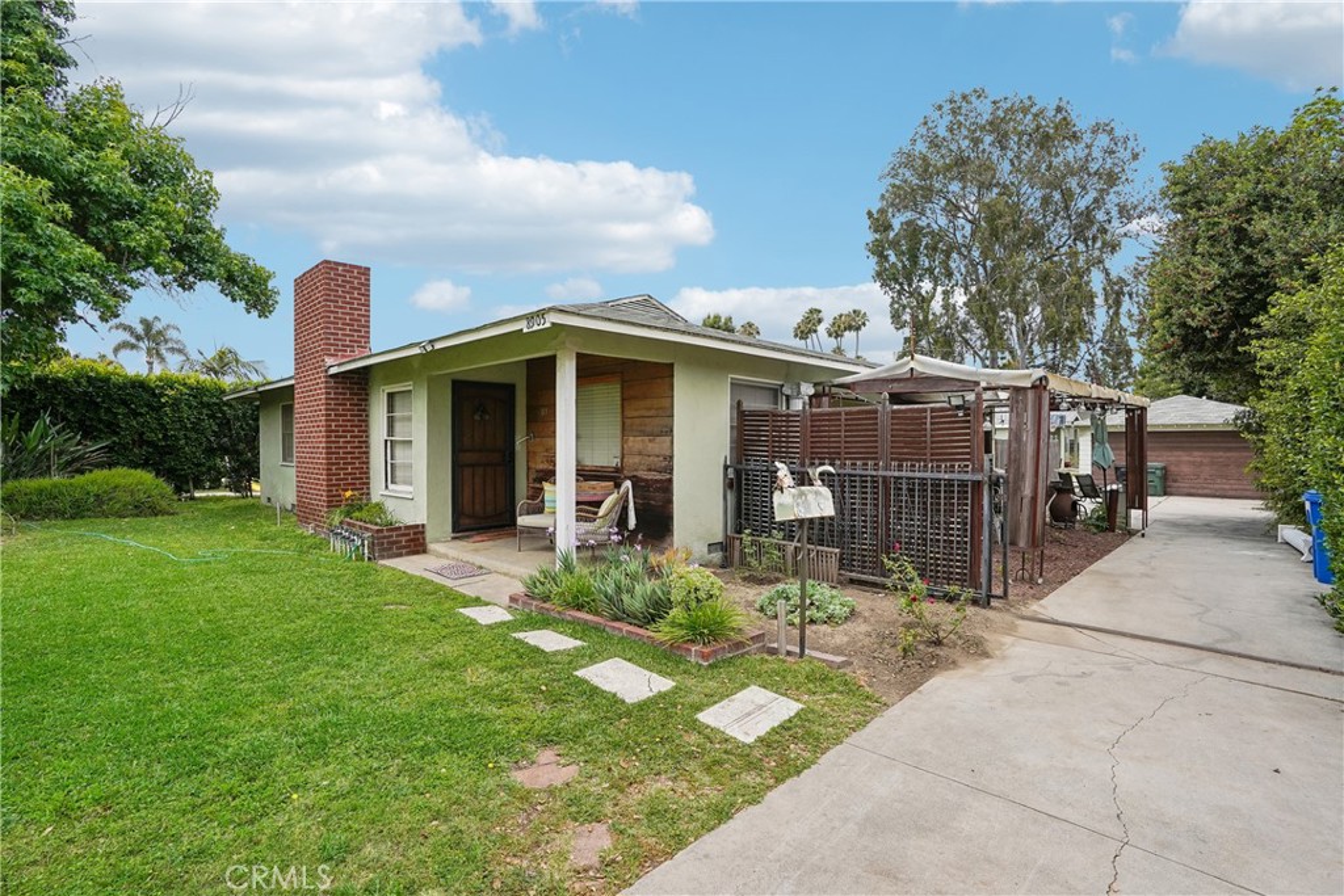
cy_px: 448
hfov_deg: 96.7
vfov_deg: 73.8
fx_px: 597
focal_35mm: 16
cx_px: 672
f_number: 8
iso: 400
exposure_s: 1/640
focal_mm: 16
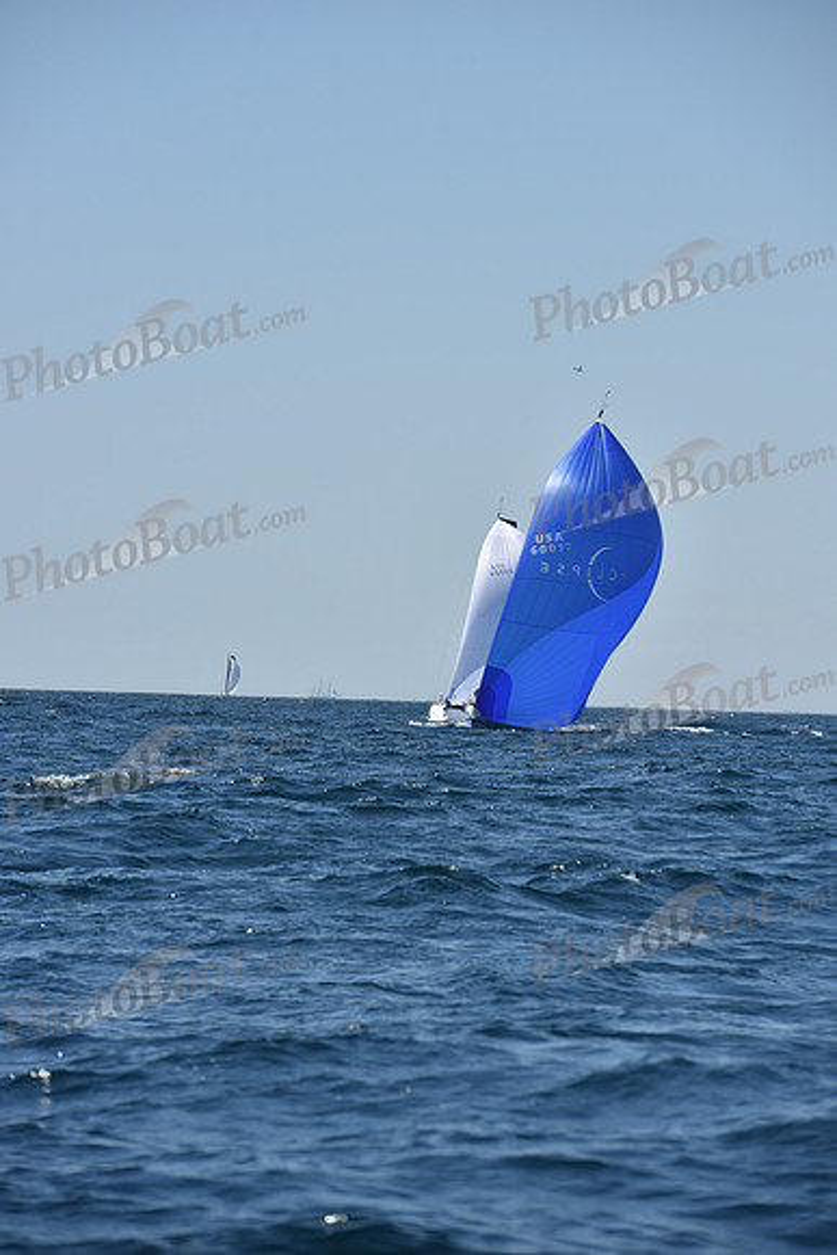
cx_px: 418
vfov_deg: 10.3
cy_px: 628
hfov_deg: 6.9
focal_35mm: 200
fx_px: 6970
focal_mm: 200
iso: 200
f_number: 8
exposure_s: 1/1000
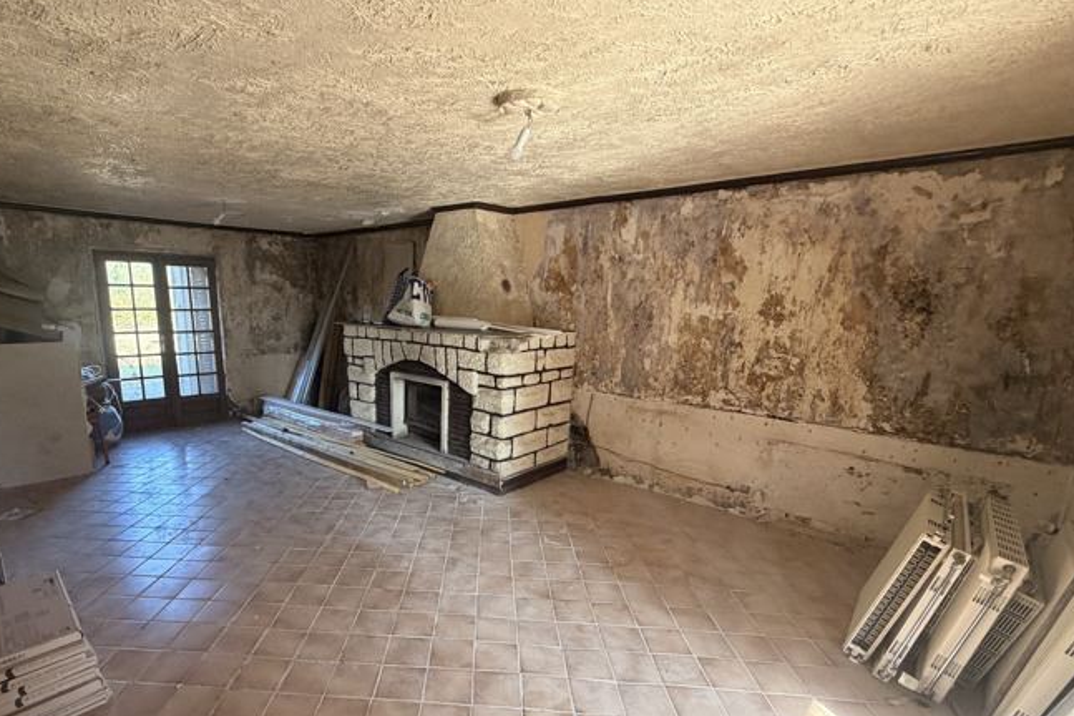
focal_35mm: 18
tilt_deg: -11.2
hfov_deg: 89.3
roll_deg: -0.4
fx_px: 537
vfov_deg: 67.1
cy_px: 407
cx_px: 453
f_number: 2.2
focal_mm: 2.22
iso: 250
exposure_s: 1/121
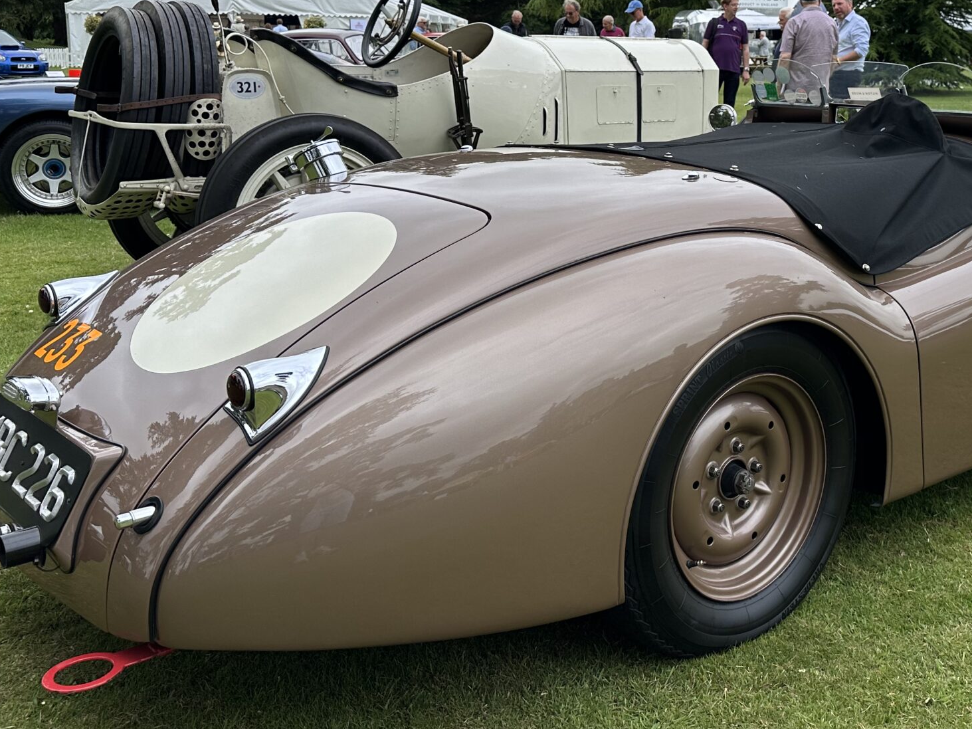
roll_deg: -0.4
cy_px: 209
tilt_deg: -7.5
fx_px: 1179
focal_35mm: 42
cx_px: 703
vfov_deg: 33.8
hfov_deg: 43.7
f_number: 1.78
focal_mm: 6.86
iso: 80
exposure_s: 1/2660
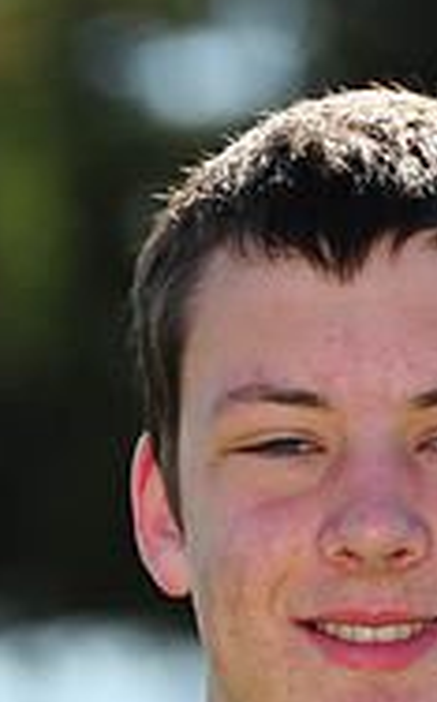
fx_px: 12023
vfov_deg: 3.3
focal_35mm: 629
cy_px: 922
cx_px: 232
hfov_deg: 2.1
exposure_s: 1/640
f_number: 4.5
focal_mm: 200
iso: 200
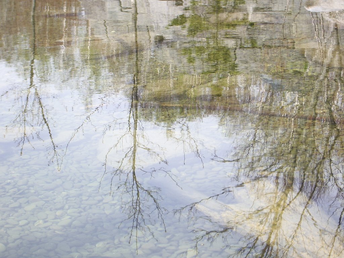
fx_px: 1063
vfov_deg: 13.8
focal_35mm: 107
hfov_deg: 18.4
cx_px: 172
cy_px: 129
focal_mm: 17.4
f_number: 4.8
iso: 50
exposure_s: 1/160
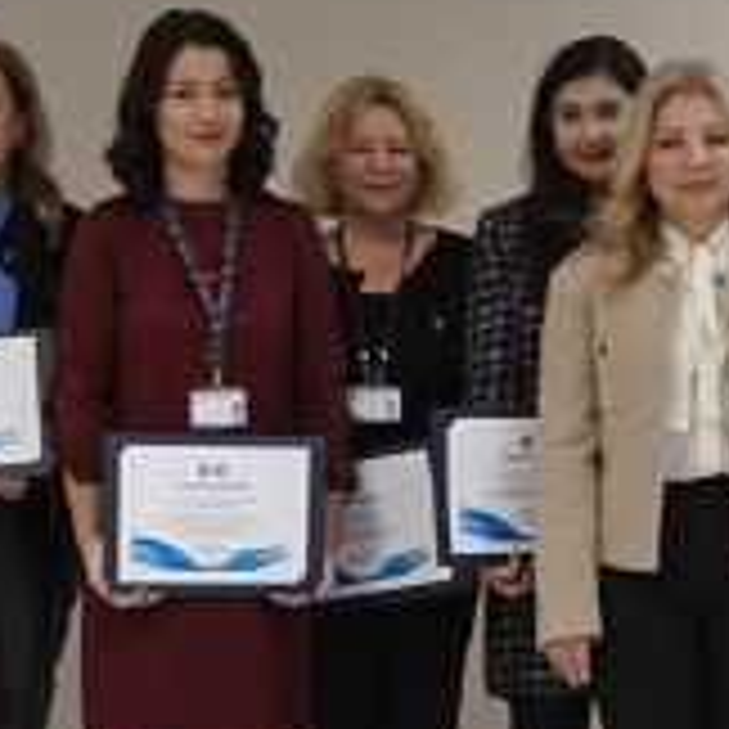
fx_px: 4503
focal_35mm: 189
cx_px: 608
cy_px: 22
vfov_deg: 9.2
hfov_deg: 9.2
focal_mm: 24
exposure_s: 1/160
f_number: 3.2
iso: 2000
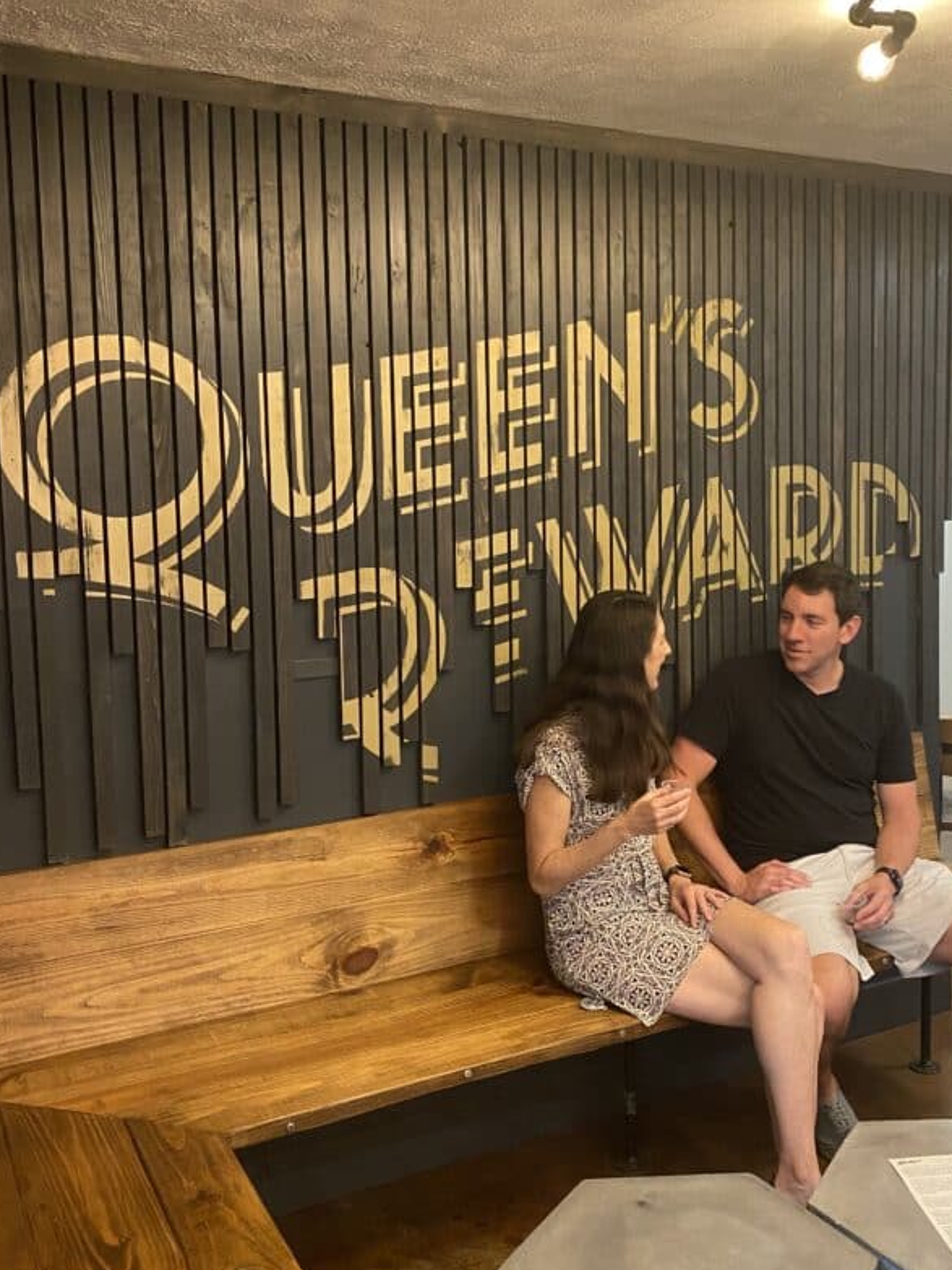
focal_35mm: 34
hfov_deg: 41.6
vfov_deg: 53.9
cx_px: 560
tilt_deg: -3.3
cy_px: 594
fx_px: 1247
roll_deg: +1.4
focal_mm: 4.25
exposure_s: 1/40
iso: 320
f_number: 1.8
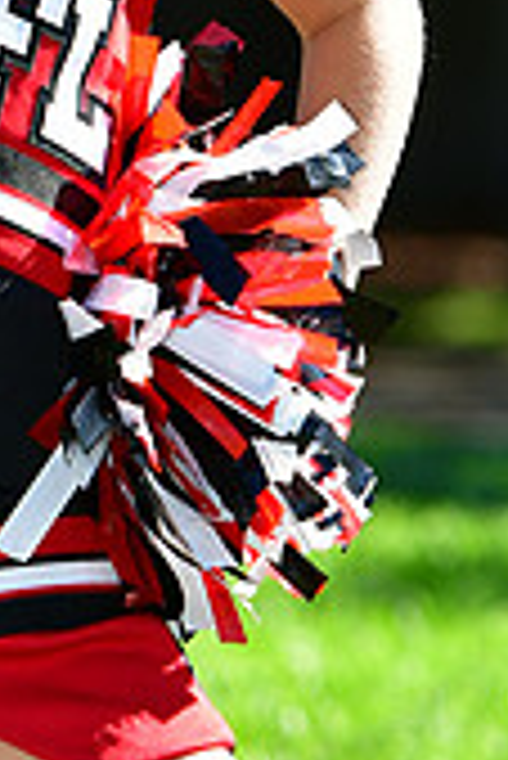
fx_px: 14695
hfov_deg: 2.0
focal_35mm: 696
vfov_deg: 3.0
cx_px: -191
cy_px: -346
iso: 400
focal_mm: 135
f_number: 4.5
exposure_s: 1/1000
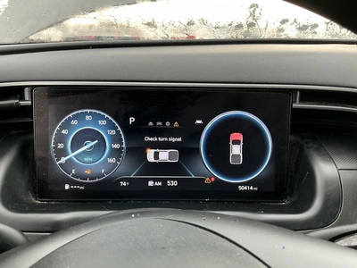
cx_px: 178
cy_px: 134
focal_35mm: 28
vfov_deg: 49.7
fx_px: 289
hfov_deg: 63.4
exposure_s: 1/100
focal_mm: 3
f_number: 1.8
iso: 64
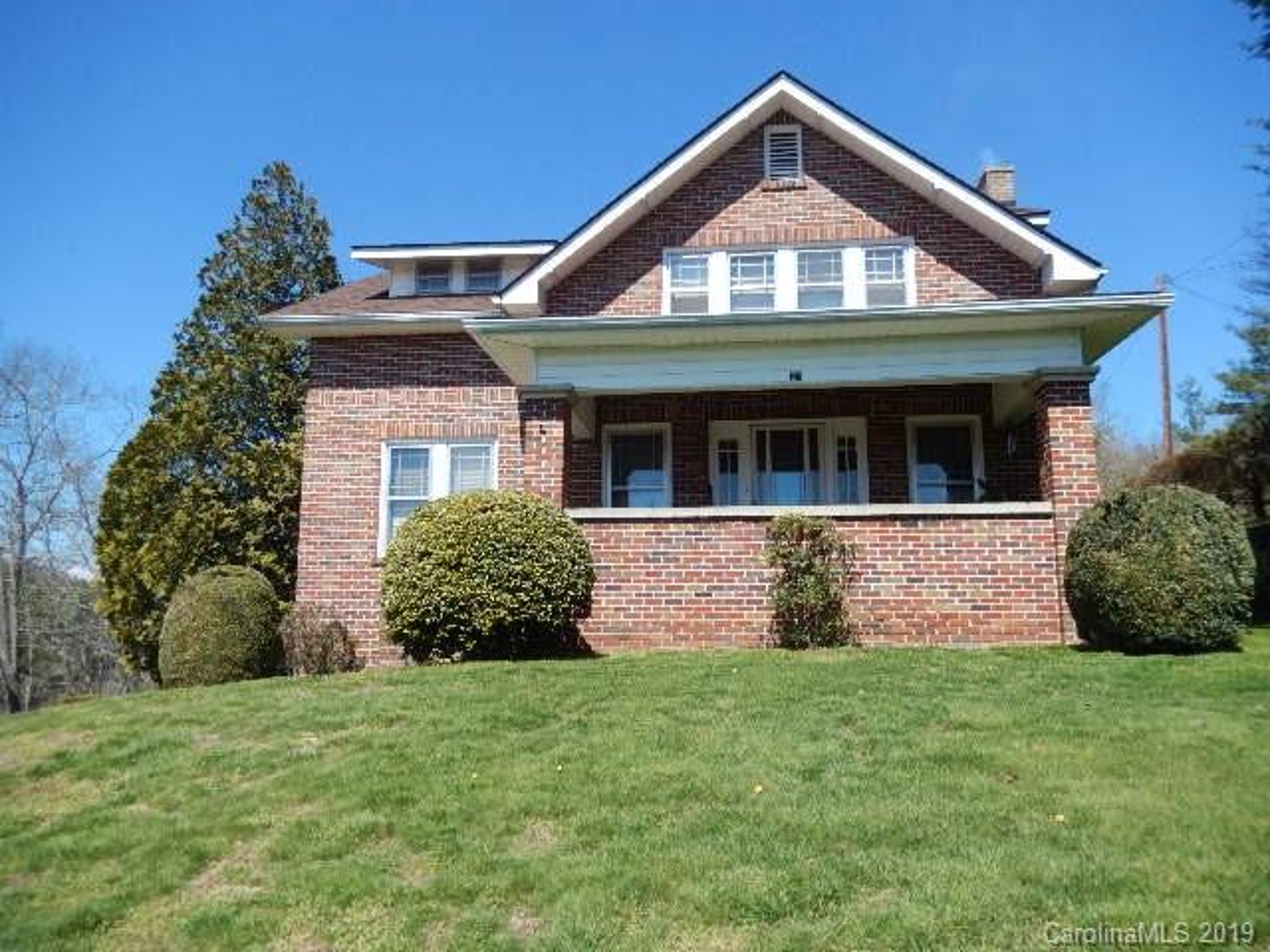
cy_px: 476
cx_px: 635
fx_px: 917
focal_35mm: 25
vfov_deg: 54.9
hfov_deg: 69.4
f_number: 3.4
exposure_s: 1/1000
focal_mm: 4.5
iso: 125
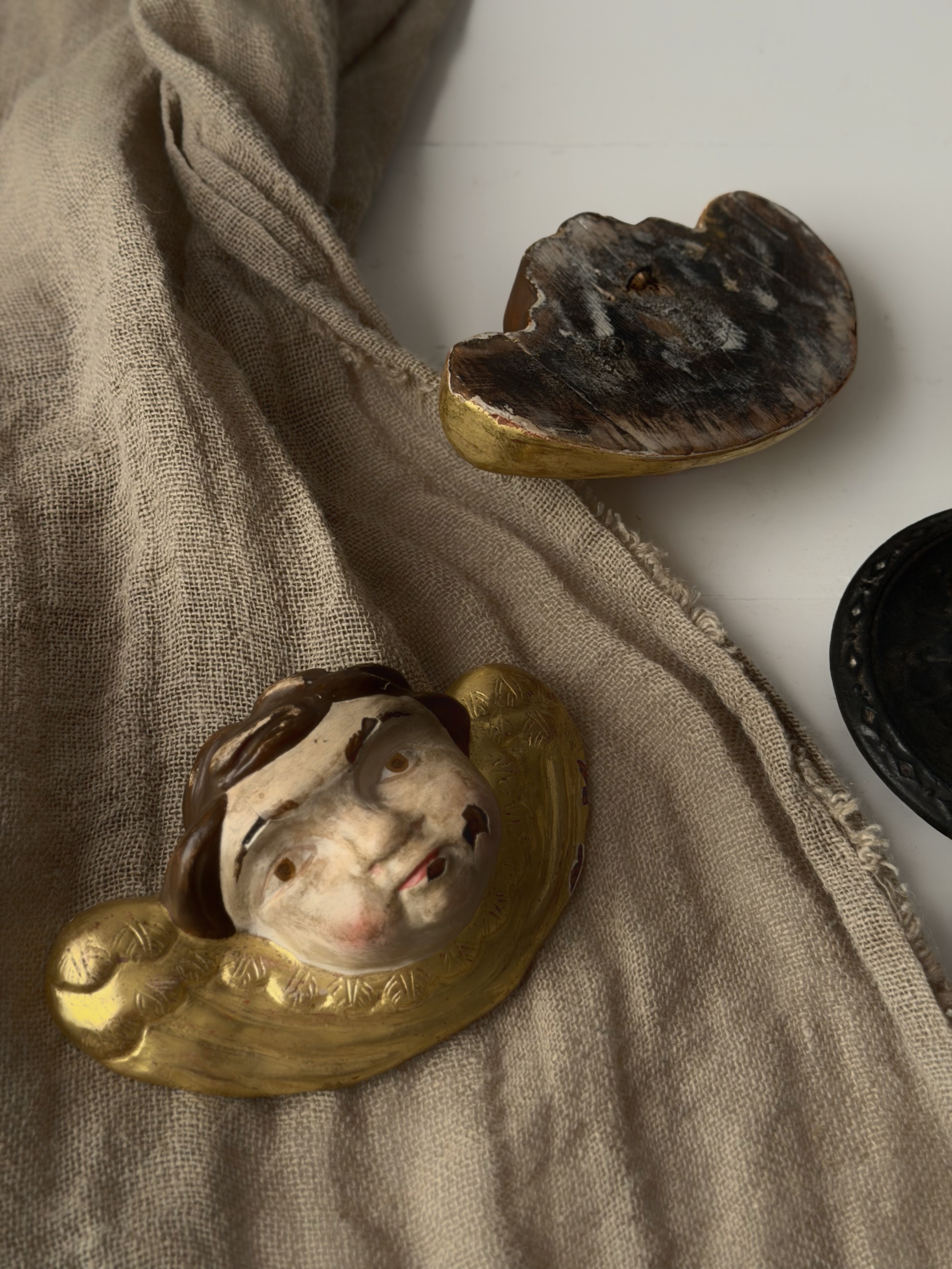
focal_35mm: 48
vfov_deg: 39.7
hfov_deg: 30.3
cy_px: 634
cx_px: 476
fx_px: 1760
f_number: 1.78
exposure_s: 1/60
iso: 200
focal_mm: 6.76
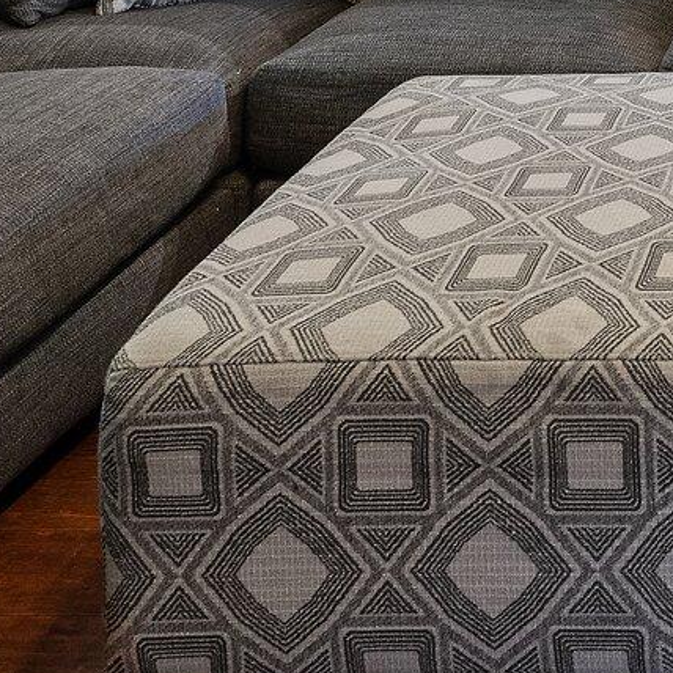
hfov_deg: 23.2
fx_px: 1413
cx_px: 912
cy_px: -372
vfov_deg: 21.7
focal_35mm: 64
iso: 800
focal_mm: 15.8
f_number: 8
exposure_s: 1/1.67
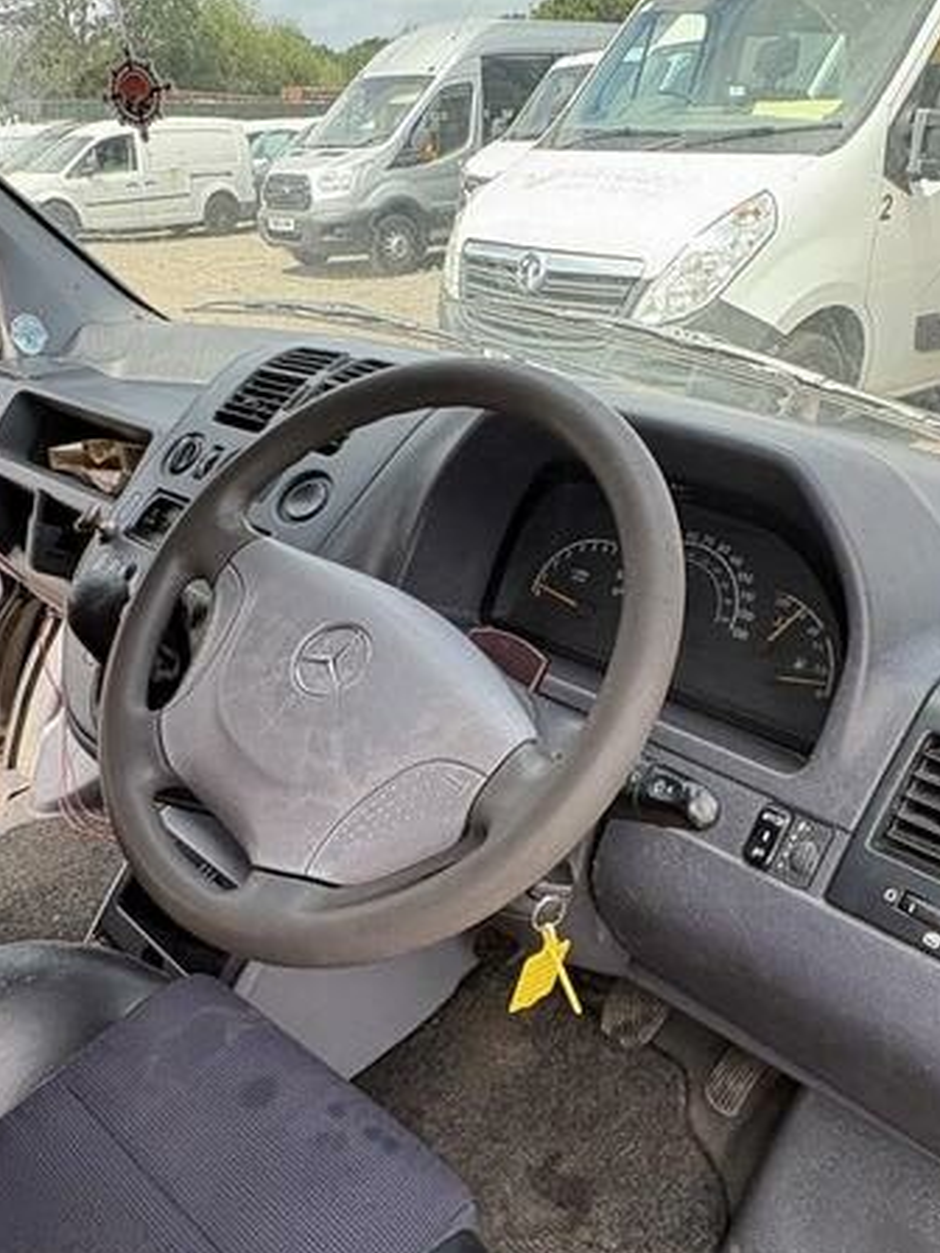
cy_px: 708
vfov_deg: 63.2
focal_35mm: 28
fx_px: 1014
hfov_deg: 49.4
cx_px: 372
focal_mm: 2.22
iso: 40
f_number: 2.2
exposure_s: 1/192
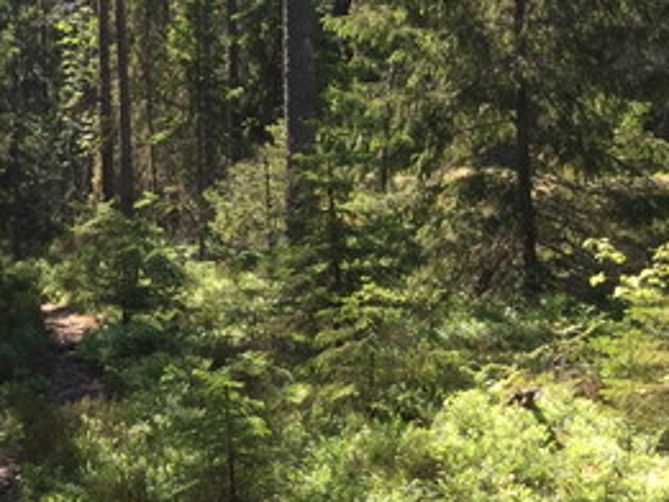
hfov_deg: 16.8
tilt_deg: +0.3
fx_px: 2204
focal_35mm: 114
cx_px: -51
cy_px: 274
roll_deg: +1.0
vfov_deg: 13.0
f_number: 2.4
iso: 25
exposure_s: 1/279
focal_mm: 3.3
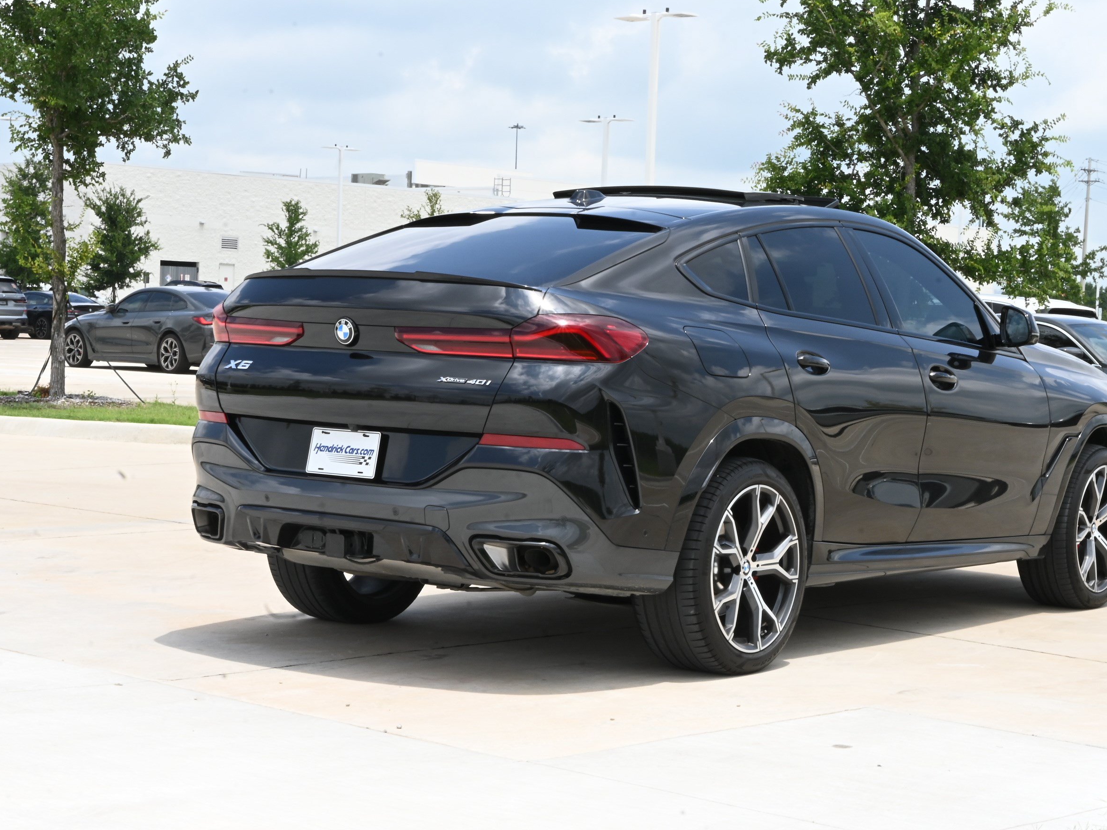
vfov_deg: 22.6
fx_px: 2079
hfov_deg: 29.8
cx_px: 616
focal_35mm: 65
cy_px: 423
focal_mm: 38
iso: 250
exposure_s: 1/40
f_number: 29
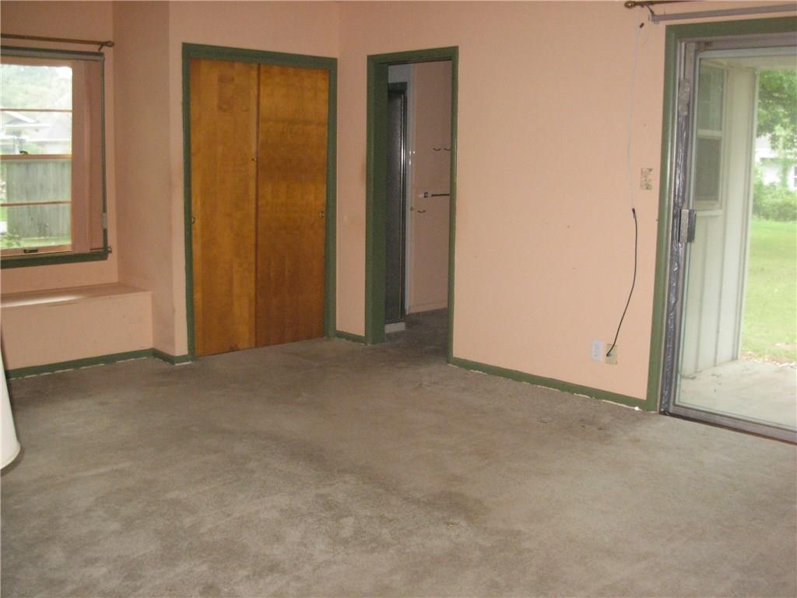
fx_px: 875
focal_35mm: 38
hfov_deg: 49.0
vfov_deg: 37.7
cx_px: 398
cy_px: 299
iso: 400
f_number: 2.9
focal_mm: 6.3
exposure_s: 1/161
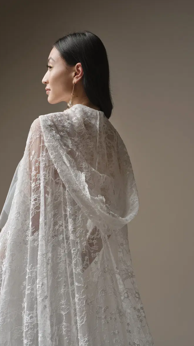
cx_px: 76
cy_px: 174
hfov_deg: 23.0
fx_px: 475
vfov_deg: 39.9
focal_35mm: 52
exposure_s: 1/125
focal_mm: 59.8
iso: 500
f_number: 10
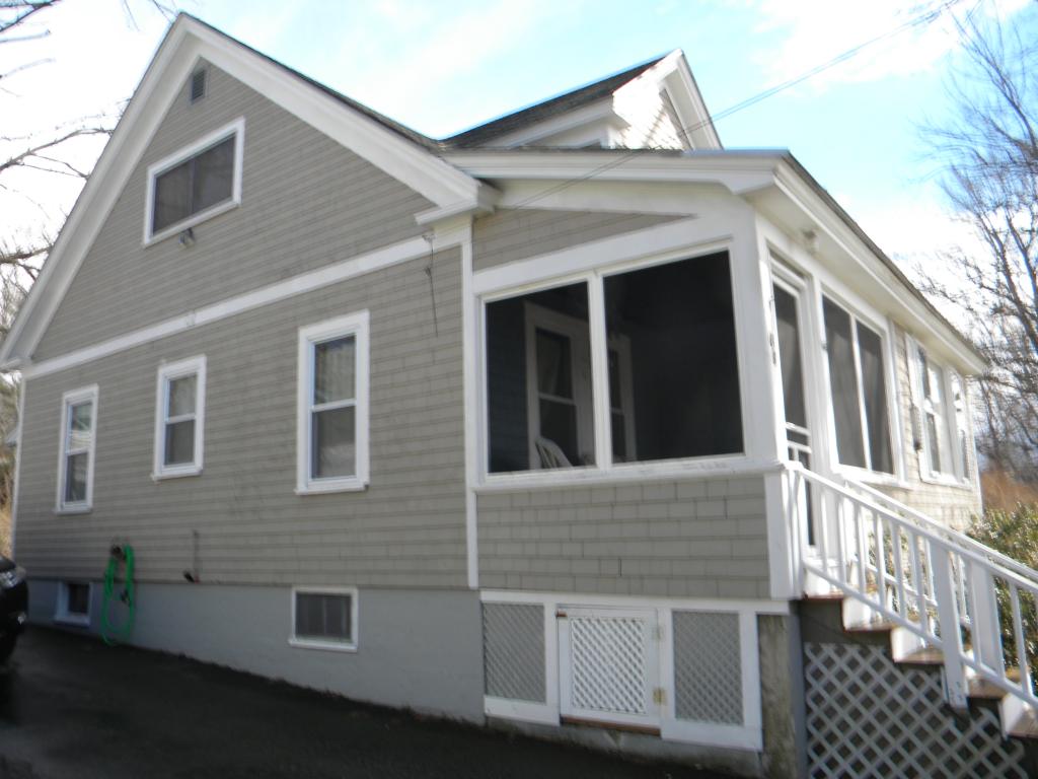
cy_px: 390
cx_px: 519
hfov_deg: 63.4
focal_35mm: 28
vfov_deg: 49.7
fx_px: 840
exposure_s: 1/402
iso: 80
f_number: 3.5
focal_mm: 5
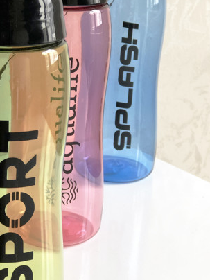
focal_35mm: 94
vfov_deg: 20.9
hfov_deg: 15.7
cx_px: 75
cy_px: 129
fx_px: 760
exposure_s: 1/30
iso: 50
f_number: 2.8
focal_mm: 6.6
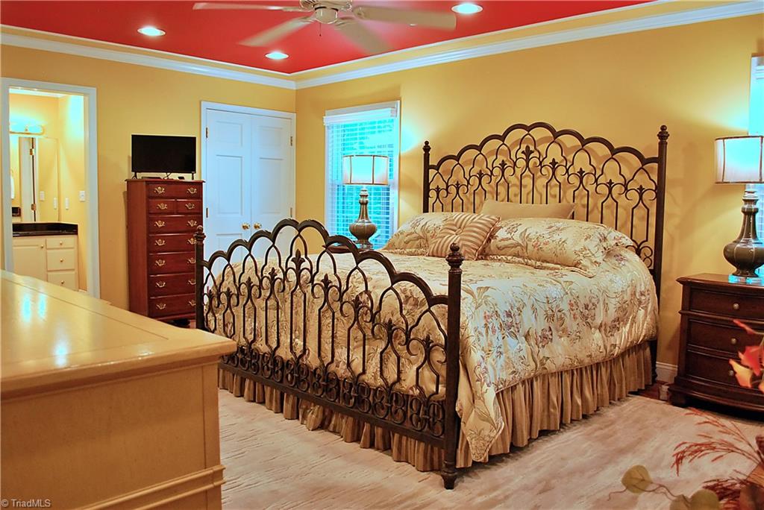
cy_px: 255
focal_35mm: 27
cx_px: 382
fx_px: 573
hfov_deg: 67.4
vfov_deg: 48.0
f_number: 3.5
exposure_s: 1/30
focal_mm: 18
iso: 720
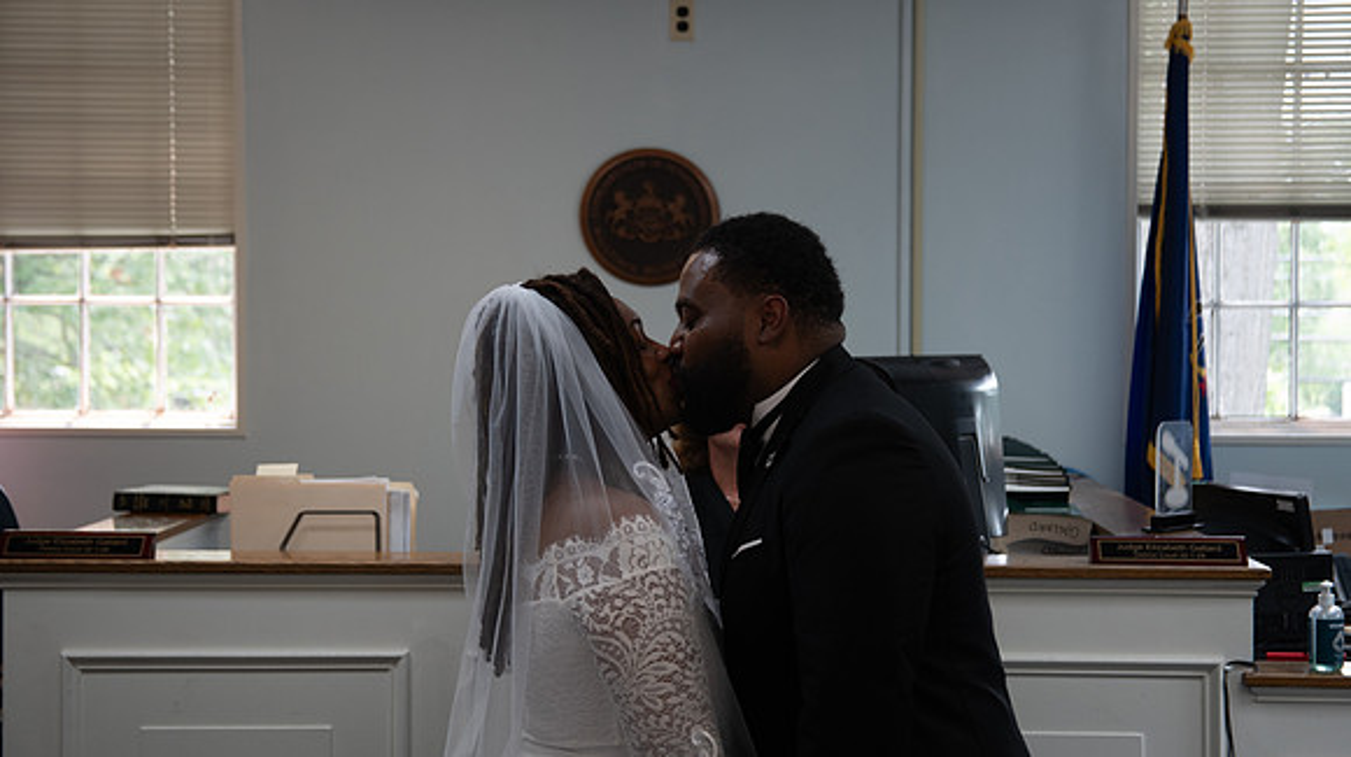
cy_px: 378
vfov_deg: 15.7
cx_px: 676
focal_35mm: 77
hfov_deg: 27.7
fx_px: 2738
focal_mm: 70
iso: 1000
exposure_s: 1/160
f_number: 4.9
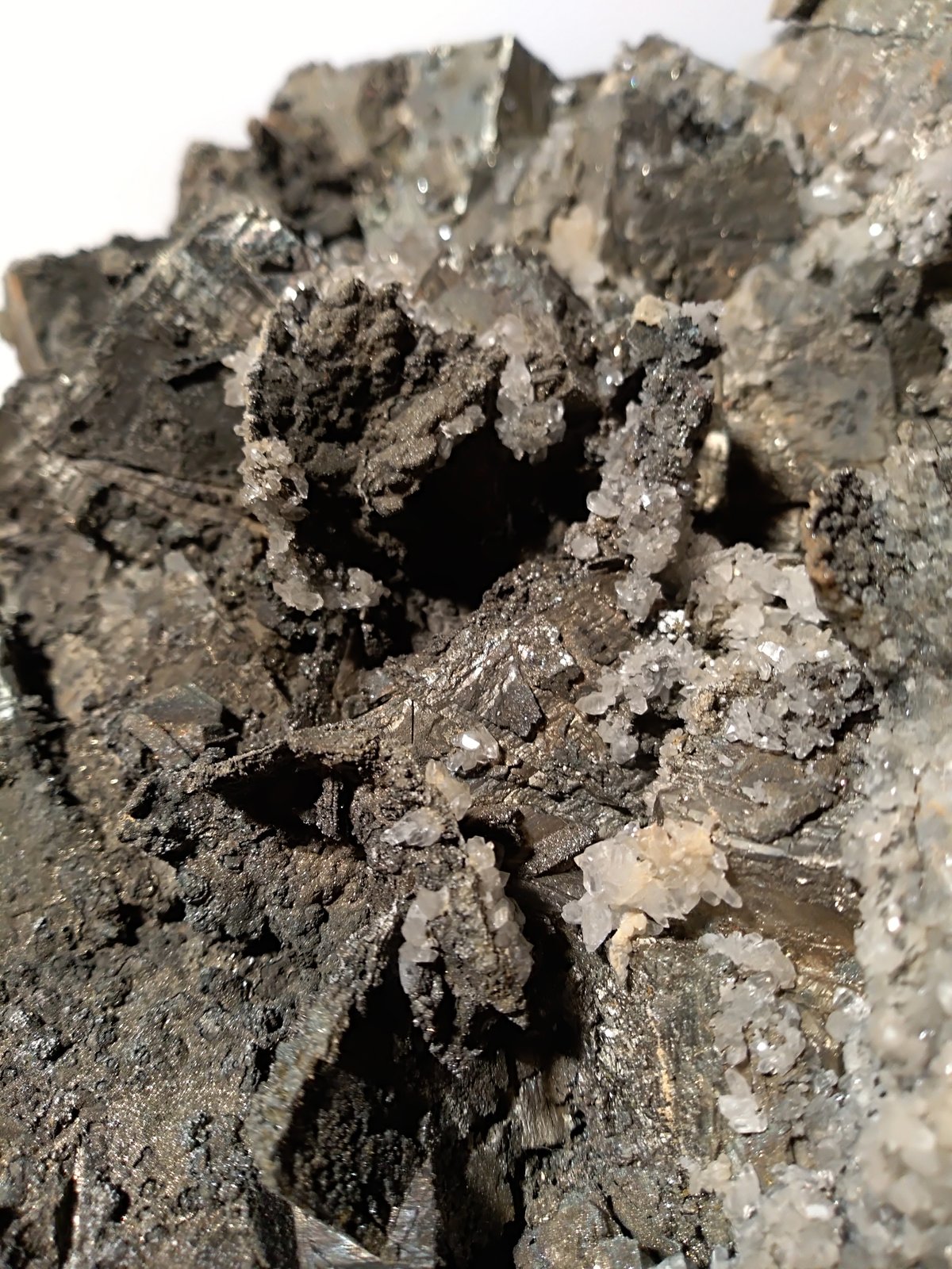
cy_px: 634
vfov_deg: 67.3
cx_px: 476
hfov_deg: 53.1
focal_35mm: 26
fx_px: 953
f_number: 2
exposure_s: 1/50
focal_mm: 3.54
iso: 121
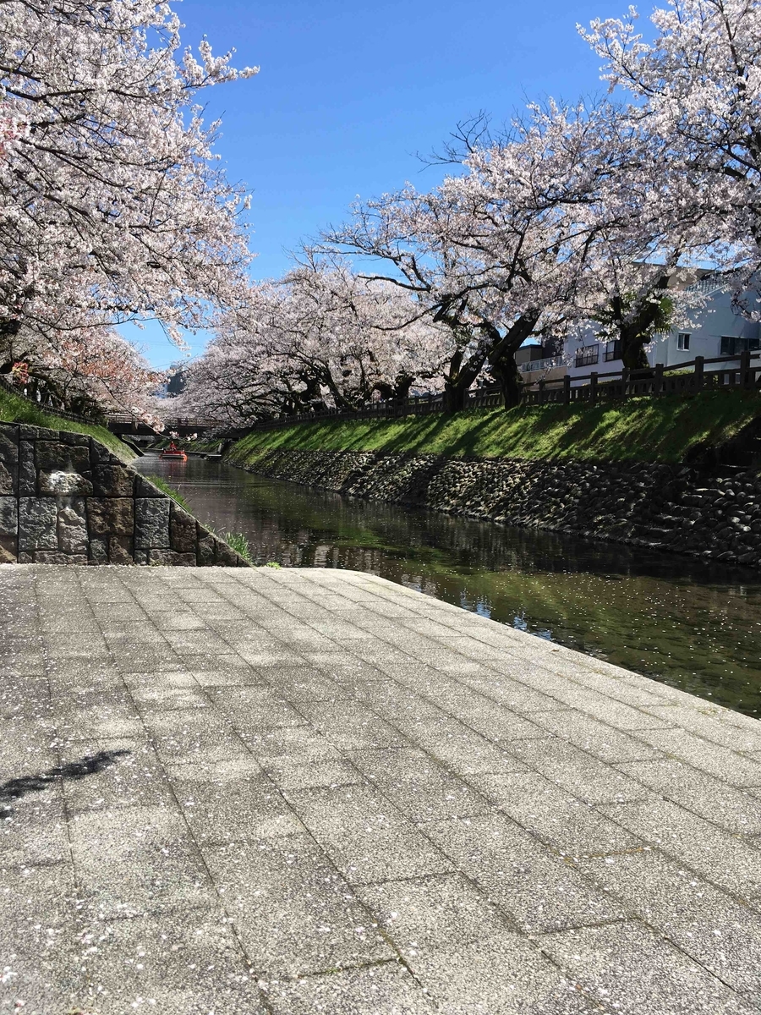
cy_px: 508
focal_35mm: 29
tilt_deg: -4.4
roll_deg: -2.1
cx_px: 380
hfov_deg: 48.2
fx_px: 850
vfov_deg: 61.7
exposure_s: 1/1202
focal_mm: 4.15
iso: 25
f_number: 2.2
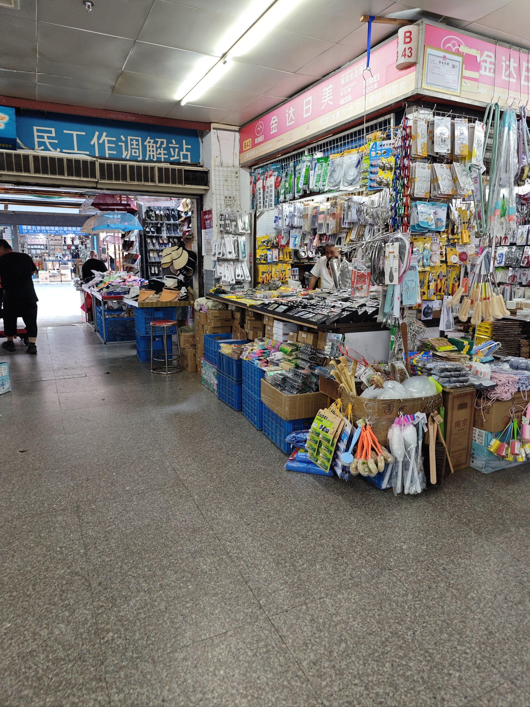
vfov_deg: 73.9
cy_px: 354
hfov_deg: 58.9
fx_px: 470
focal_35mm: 23
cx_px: 265
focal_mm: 8.7
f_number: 1.9
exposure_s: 1/100
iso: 250
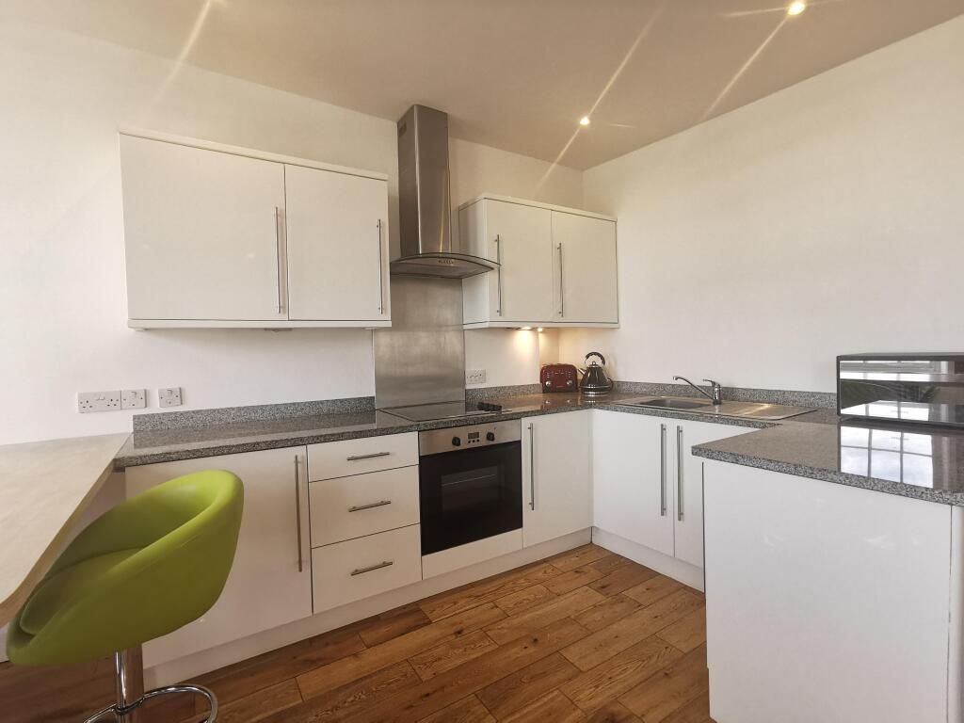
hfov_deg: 91.0
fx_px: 473
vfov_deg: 74.7
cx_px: 482
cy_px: 362
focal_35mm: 17
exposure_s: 1/50
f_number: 2.2
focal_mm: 2.26
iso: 100
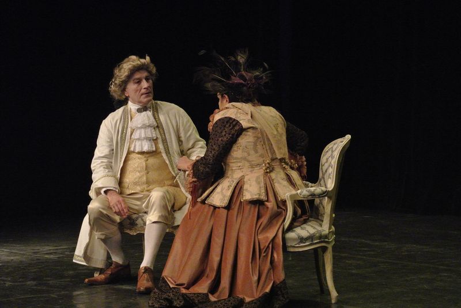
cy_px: 154
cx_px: 230
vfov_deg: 11.9
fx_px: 1474
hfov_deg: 17.8
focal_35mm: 115
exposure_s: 1/100
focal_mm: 42.7
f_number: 9
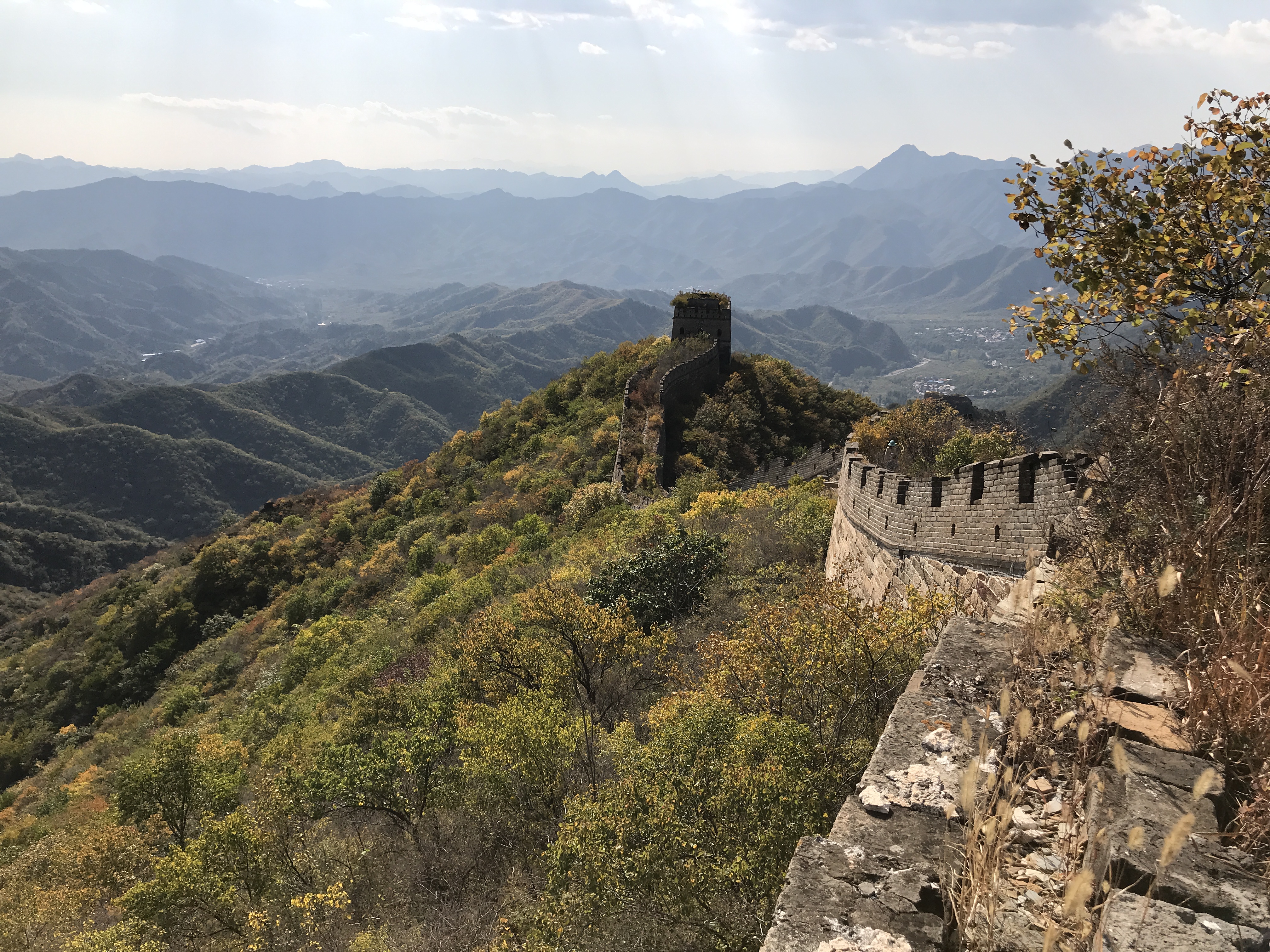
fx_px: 1027
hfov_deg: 63.4
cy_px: 476
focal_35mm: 28
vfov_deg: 49.7
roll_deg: -1.2
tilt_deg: -15.9
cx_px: 635
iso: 20
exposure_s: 1/3546
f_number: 1.8
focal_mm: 3.99
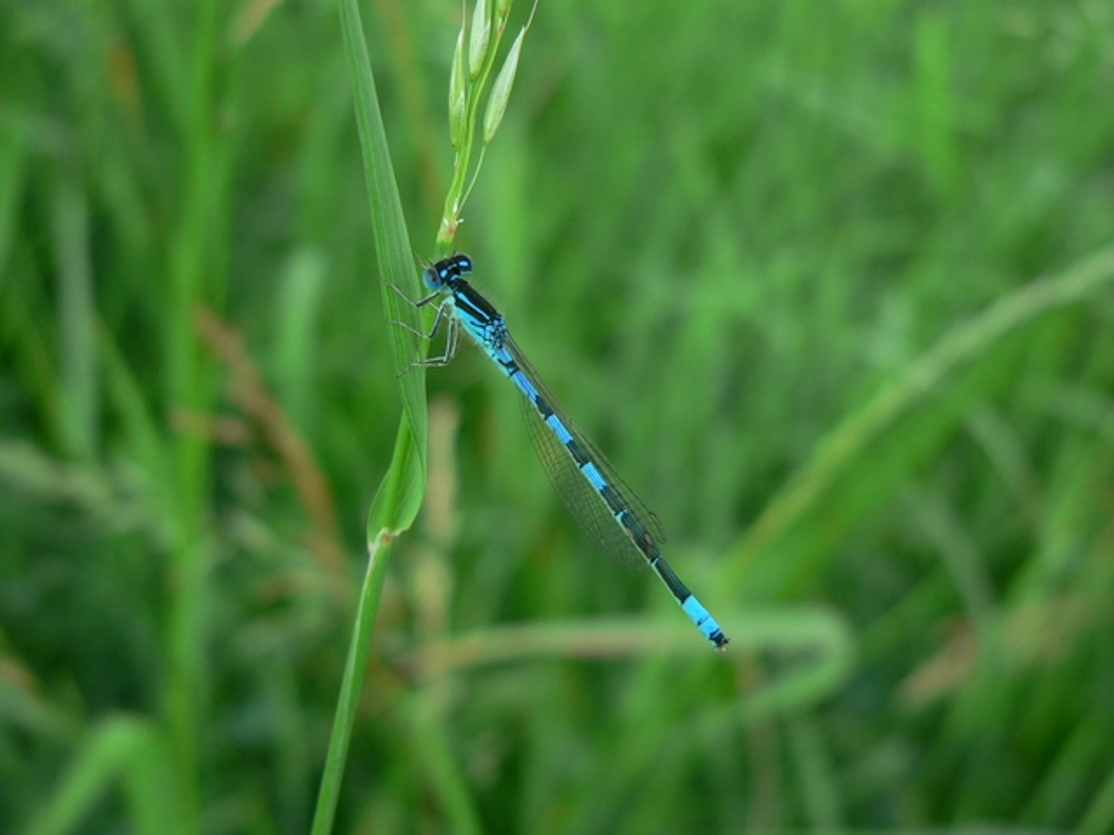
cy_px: 418
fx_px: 1931
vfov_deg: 24.4
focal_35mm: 60
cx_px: 557
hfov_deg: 32.2
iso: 80
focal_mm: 9.9
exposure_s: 1/125
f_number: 2.8
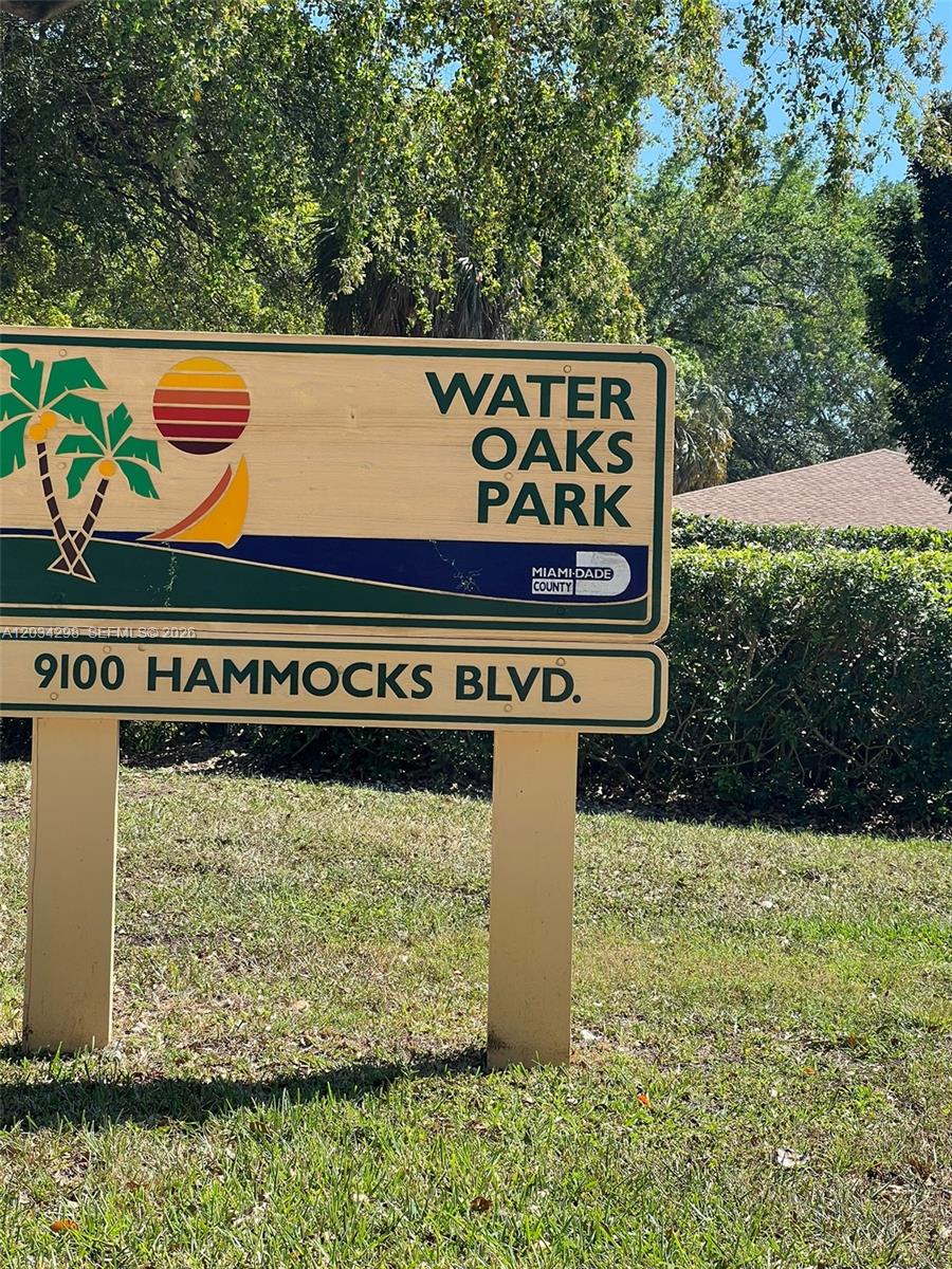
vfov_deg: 25.3
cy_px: 634
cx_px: 476
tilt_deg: -0.7
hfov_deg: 19.1
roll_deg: -4.1
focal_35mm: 77
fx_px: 2824
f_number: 2.8
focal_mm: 9
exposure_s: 1/277
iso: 32
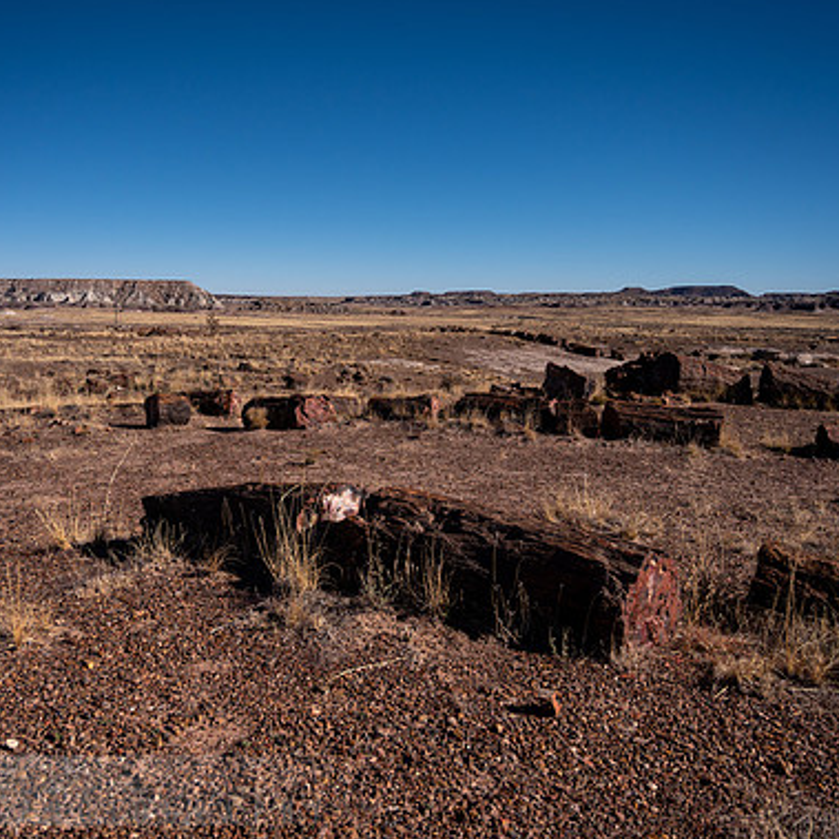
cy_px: 439
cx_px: 368
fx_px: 905
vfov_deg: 49.7
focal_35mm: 33
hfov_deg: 49.6
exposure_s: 1/4000
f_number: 4
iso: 200
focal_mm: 24
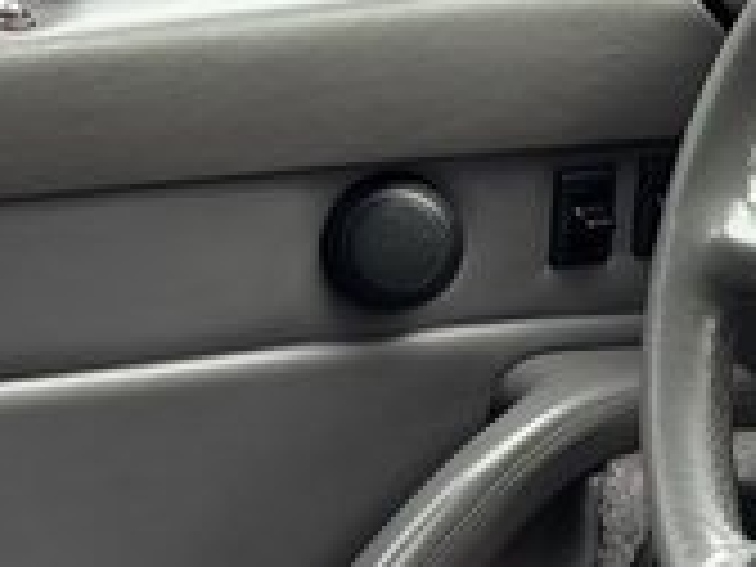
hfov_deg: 7.9
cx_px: 1606
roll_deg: -2.0
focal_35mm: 238
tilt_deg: -17.4
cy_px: 639
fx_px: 5198
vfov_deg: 6.2
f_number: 1.6
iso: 32
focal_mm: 5.96
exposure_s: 1/182
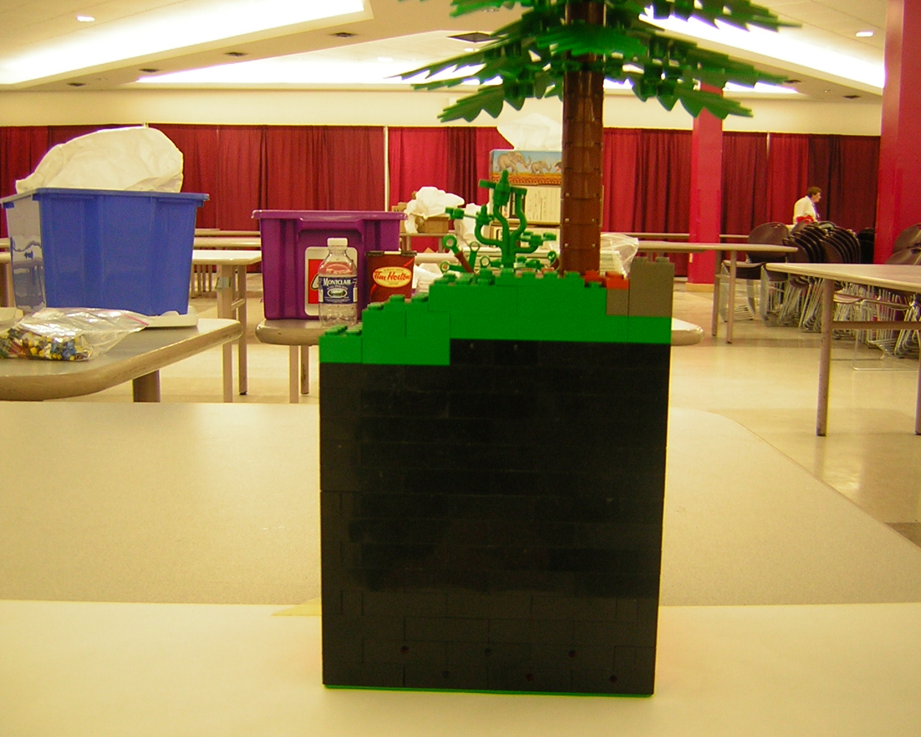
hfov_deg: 47.9
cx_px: 492
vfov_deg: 39.2
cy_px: 373
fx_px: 1036
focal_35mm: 38
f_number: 2.6
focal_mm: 4.7
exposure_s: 1/5.6
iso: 60
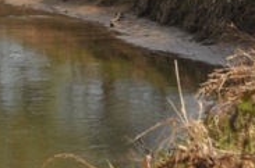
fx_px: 2042
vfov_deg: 4.7
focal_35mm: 289
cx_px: -269
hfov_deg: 6.9
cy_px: -171
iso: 200
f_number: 11
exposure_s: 1/125
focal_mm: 44
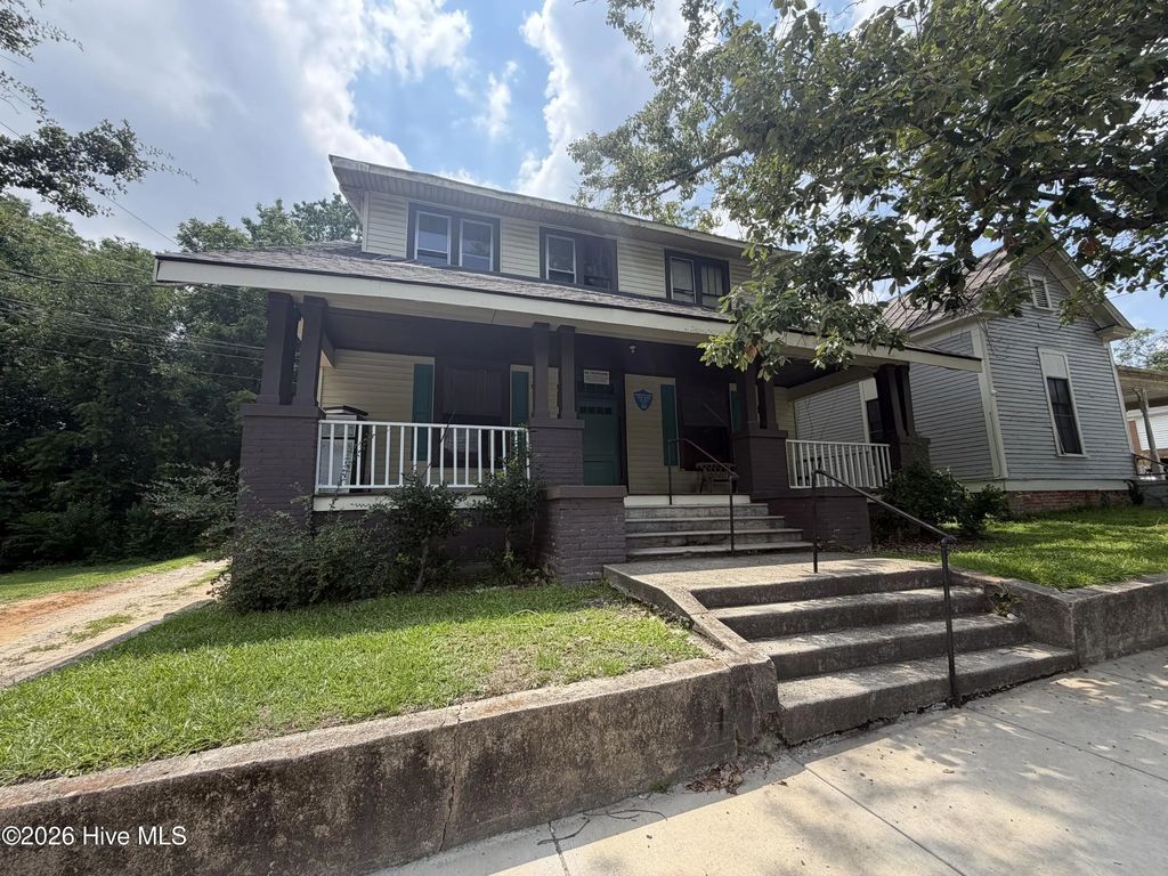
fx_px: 472
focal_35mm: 14
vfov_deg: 85.7
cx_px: 584
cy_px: 438
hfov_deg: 102.1
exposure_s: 1/770
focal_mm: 2.22
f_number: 2.2
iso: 40
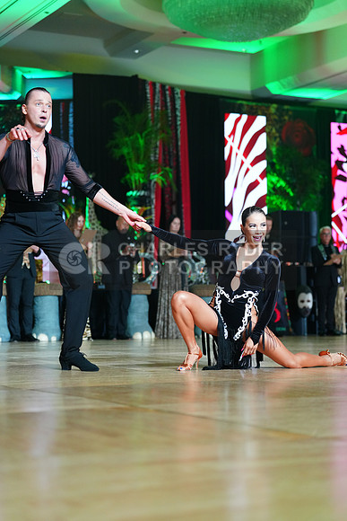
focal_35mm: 70
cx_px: 174
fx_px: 1011
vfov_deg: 28.8
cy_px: 260
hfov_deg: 19.5
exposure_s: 1/250
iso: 2000
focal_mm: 70
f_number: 2.8
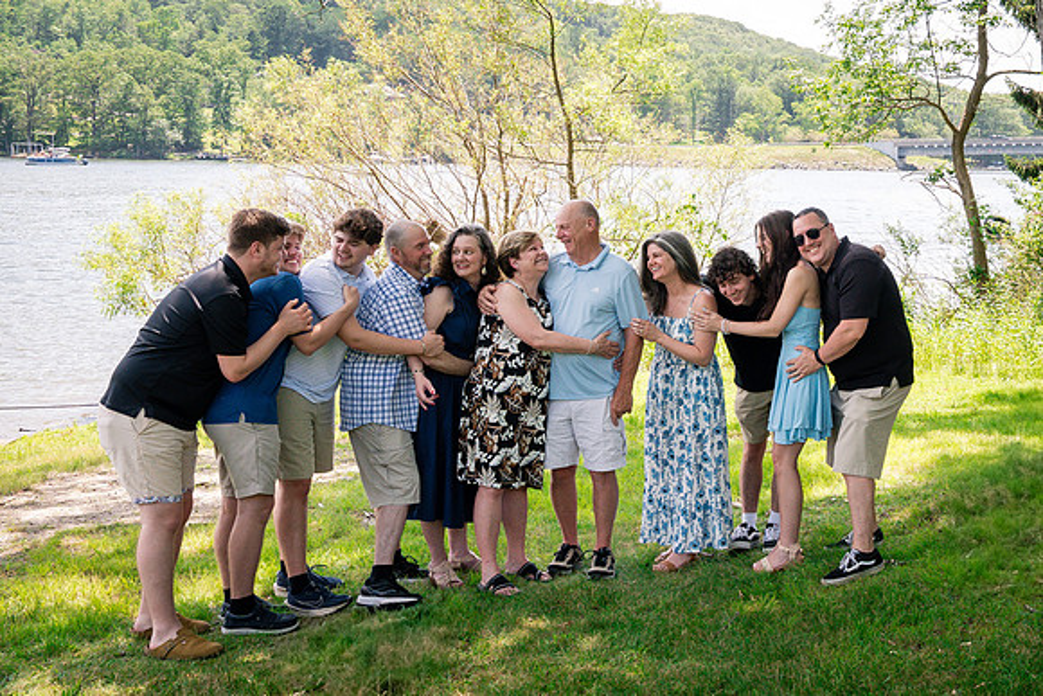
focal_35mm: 46
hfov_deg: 39.8
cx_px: 906
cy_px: 195
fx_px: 1343
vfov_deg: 28.7
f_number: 8
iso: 640
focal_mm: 24
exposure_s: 1/250
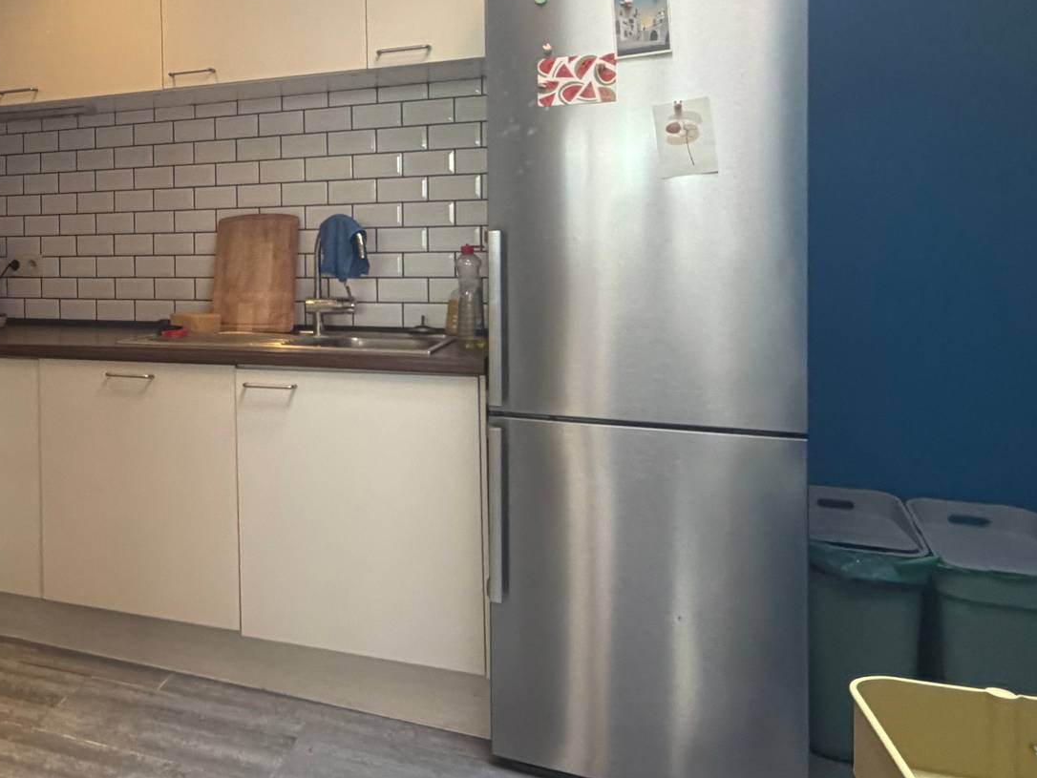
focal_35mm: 33
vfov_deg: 42.2
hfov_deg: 49.8
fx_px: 989
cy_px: 244
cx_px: 122
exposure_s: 1/121
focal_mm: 2.22
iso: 320
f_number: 2.2
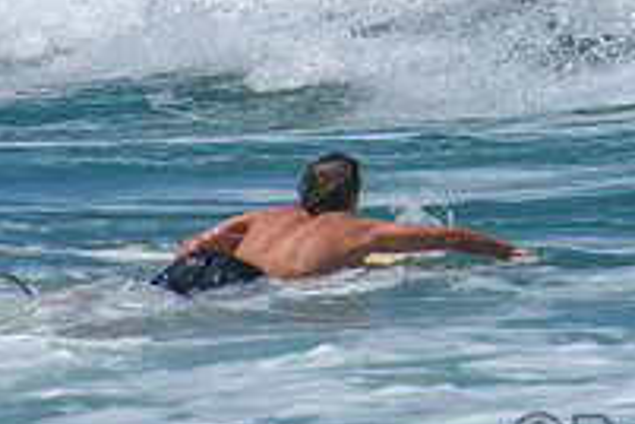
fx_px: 30495
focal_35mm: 1729
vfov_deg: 0.8
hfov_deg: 1.2
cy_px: -84
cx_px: 755
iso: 220
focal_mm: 400
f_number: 5.6
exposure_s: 1/2000
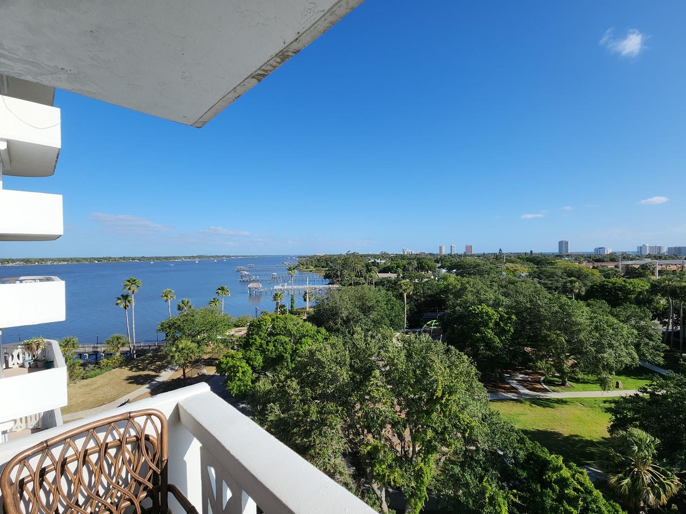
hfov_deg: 102.0
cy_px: 266
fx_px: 277
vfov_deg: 85.6
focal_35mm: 14
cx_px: 333
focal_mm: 2.2
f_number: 2.2
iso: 50
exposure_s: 1/2430
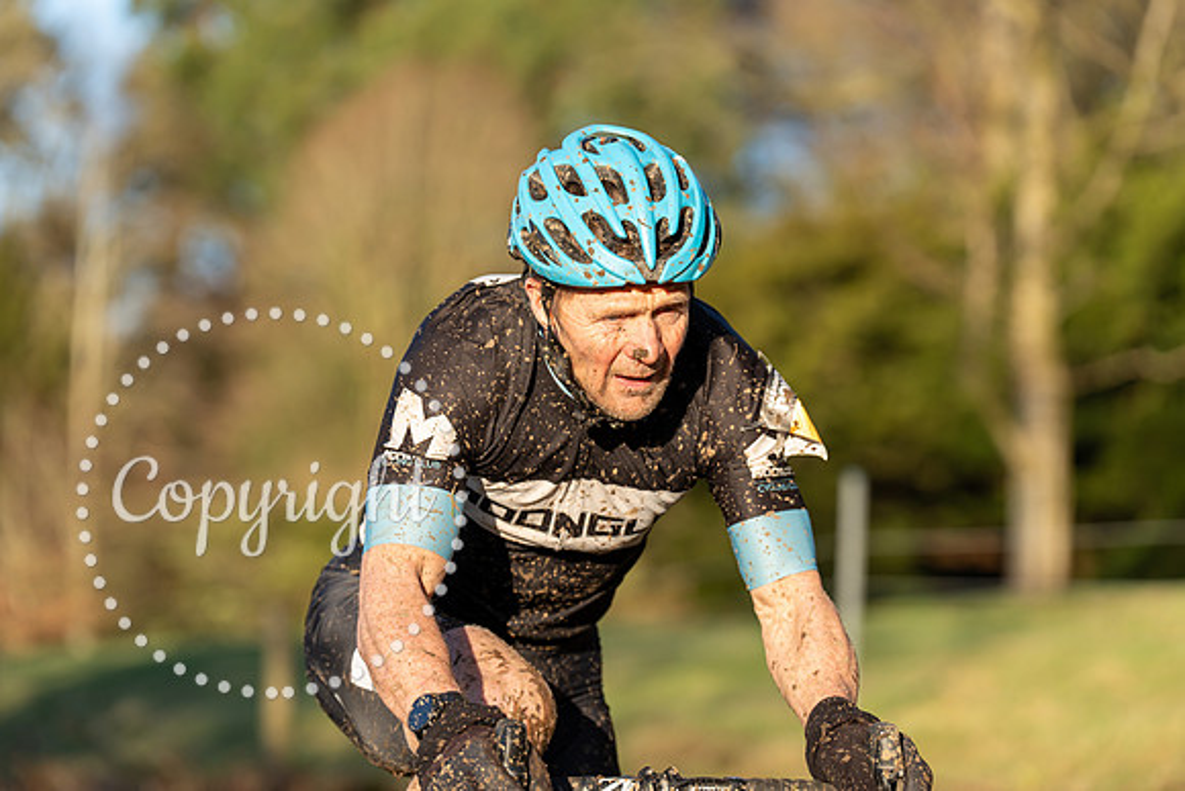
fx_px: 4741
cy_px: 396
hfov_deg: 14.2
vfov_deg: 9.5
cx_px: 592
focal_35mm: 144
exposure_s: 1/1000
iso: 250
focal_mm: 144
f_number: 3.5
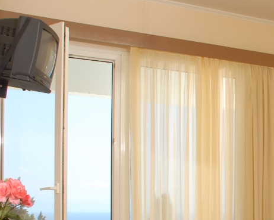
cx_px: 353
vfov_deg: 23.0
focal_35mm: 64
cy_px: 211
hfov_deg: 25.6
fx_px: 519
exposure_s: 1/125
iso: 125
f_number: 8
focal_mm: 14
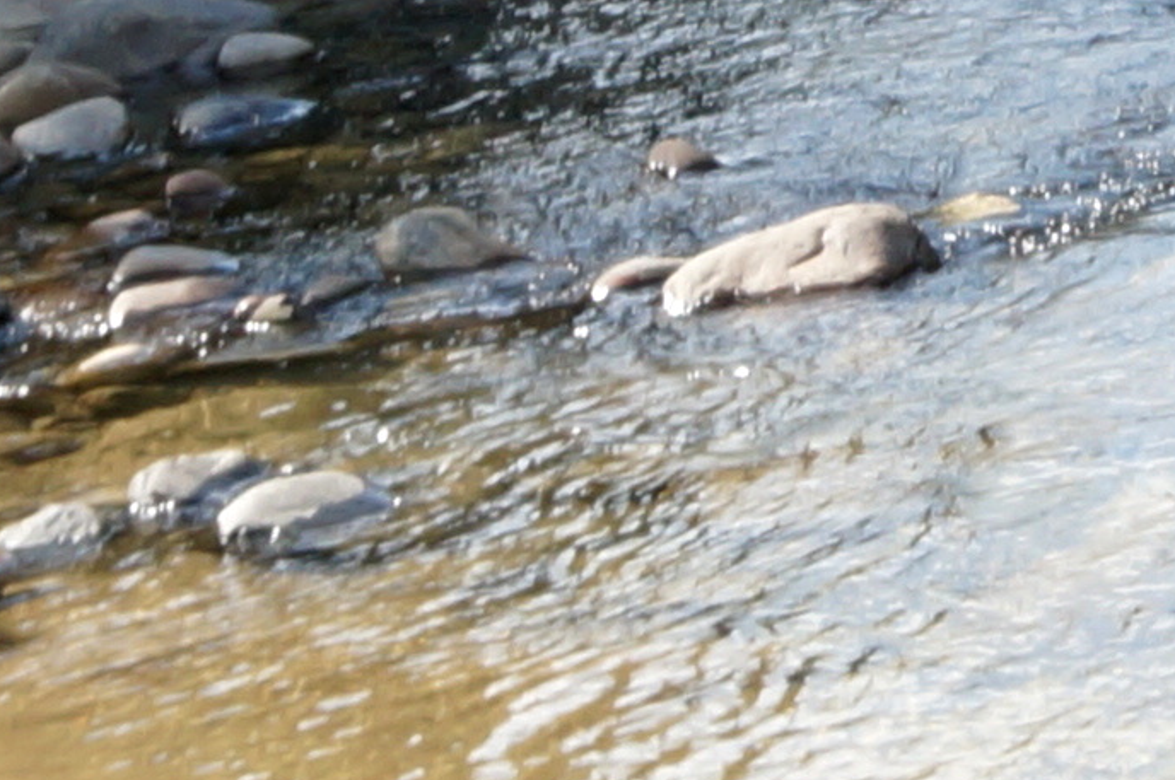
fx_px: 8378
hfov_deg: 7.6
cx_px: 2560
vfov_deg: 5.2
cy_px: -1053
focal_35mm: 257
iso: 200
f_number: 9
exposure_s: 1/200
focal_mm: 24
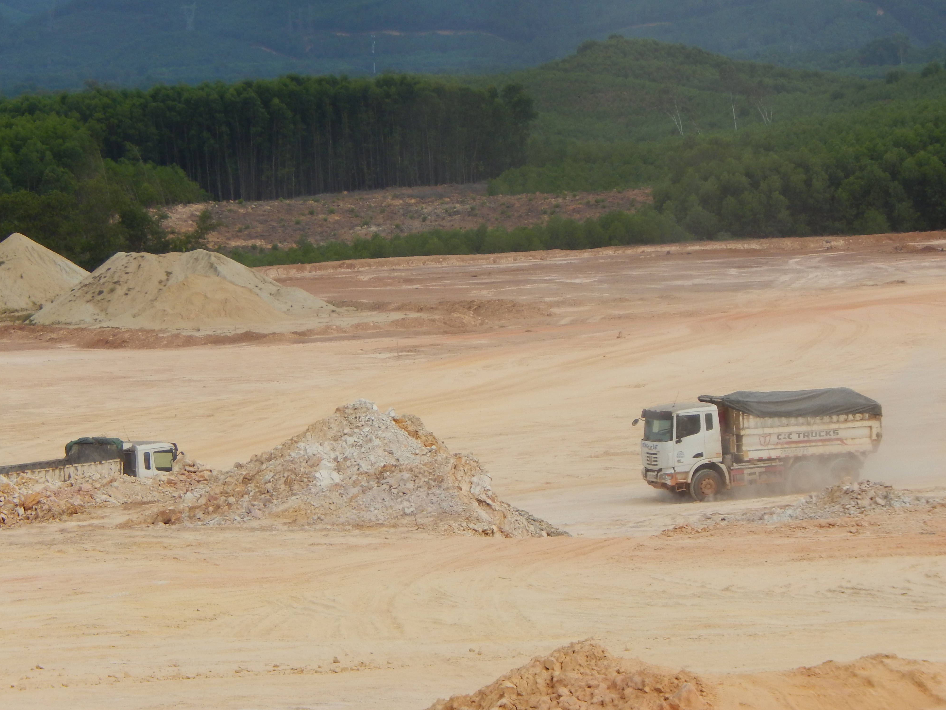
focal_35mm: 238
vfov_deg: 6.2
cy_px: 355
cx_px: 542
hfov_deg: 8.3
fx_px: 6504
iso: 125
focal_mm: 37.1
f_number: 5.4
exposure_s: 1/800
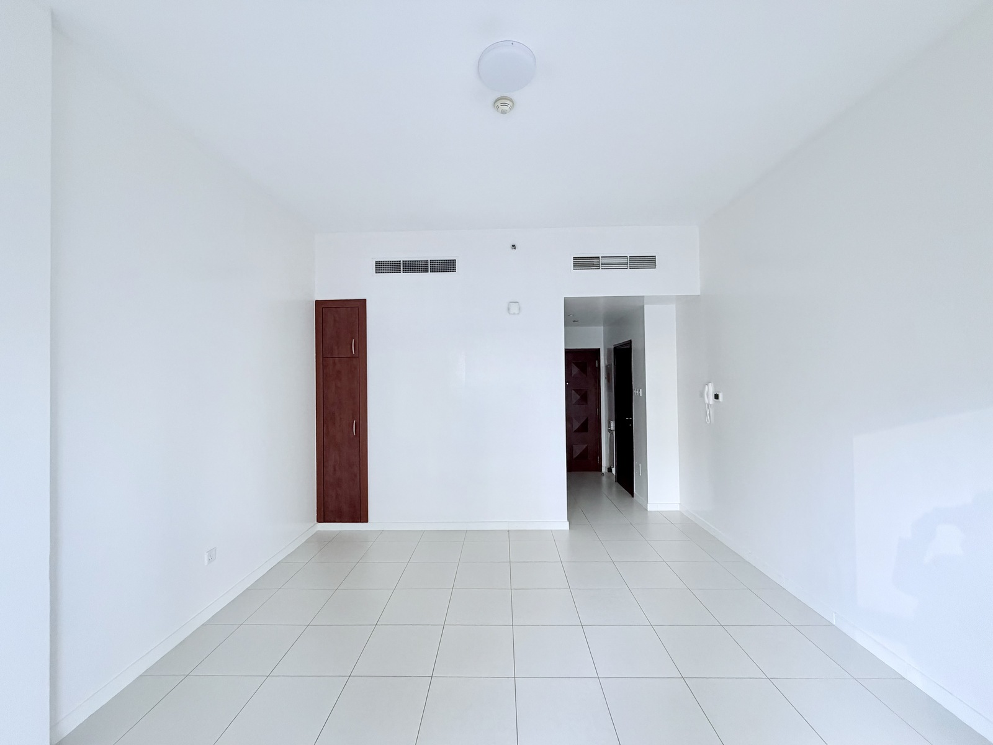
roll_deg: +1.3
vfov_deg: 85.7
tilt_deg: +1.4
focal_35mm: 14
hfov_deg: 102.1
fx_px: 402
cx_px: 496
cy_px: 372
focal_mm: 2.22
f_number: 2.2
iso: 320
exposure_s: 1/119
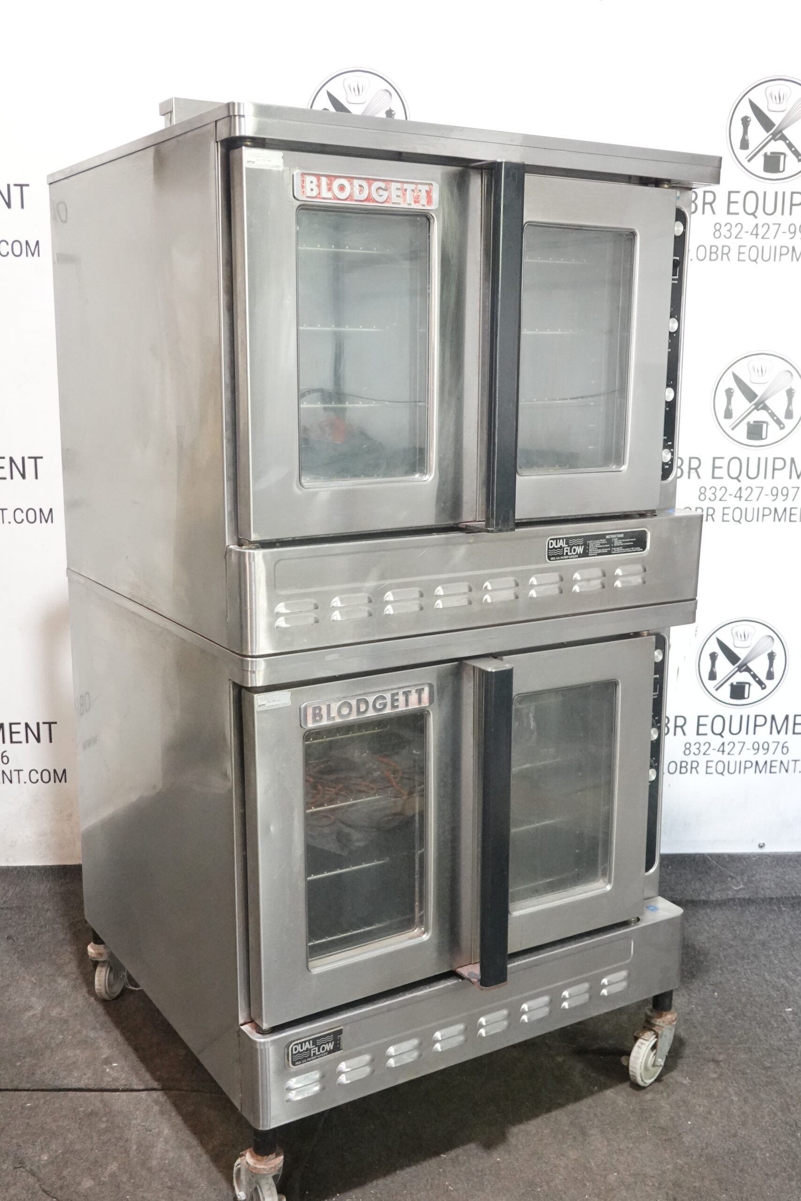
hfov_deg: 35.9
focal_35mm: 37
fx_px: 1235
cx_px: 400
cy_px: 600
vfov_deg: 51.9
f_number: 3.5
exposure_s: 1/40
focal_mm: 13.56
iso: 2000
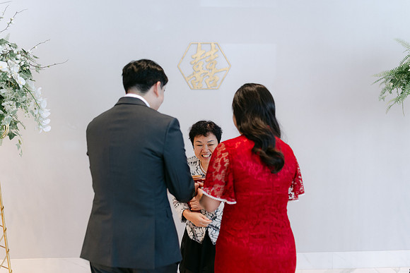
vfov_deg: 36.4
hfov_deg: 52.5
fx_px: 416
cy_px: 132
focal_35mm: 36
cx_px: 213
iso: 250
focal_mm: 35
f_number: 1.4
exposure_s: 1/125
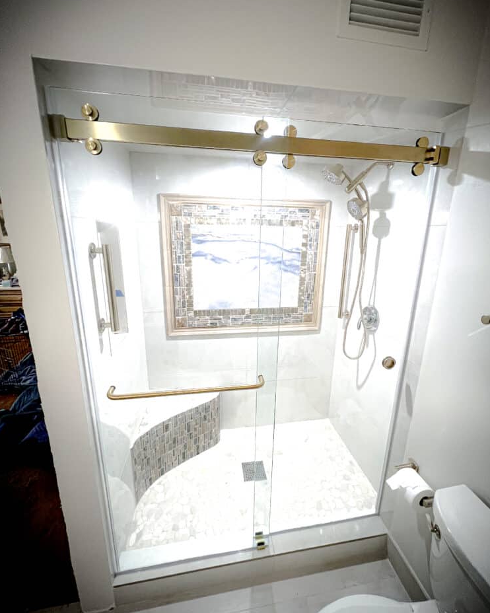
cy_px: 297
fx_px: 254
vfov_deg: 100.7
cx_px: 251
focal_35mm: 14
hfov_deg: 87.9
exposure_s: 1/60
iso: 200
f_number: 1.8
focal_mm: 1.57
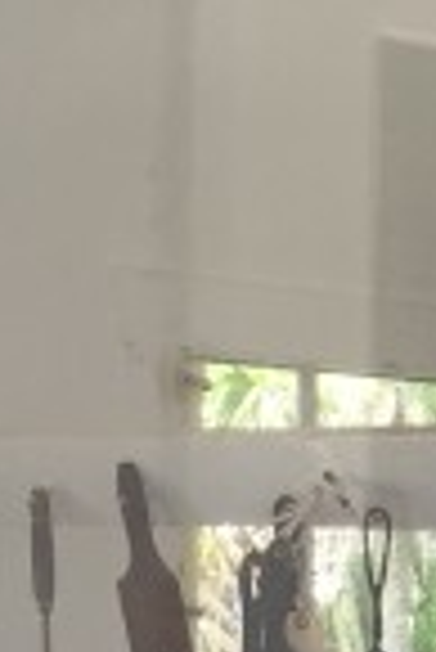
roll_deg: -1.7
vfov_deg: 9.4
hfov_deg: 5.7
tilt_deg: -2.3
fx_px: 3860
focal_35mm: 213
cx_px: 1618
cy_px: 917
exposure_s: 1/60
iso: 32
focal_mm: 4.15
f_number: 2.2
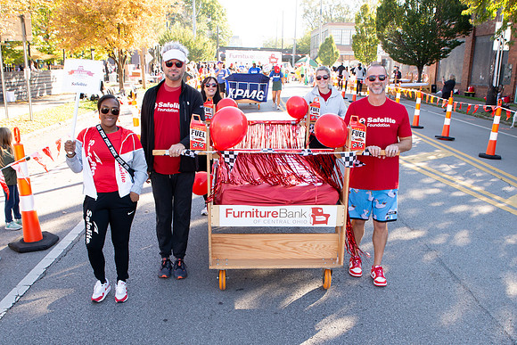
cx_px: 251
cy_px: 245
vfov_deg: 35.9
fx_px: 524
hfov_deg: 52.6
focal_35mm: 36
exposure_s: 1/200
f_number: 7.1
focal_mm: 24
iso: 800
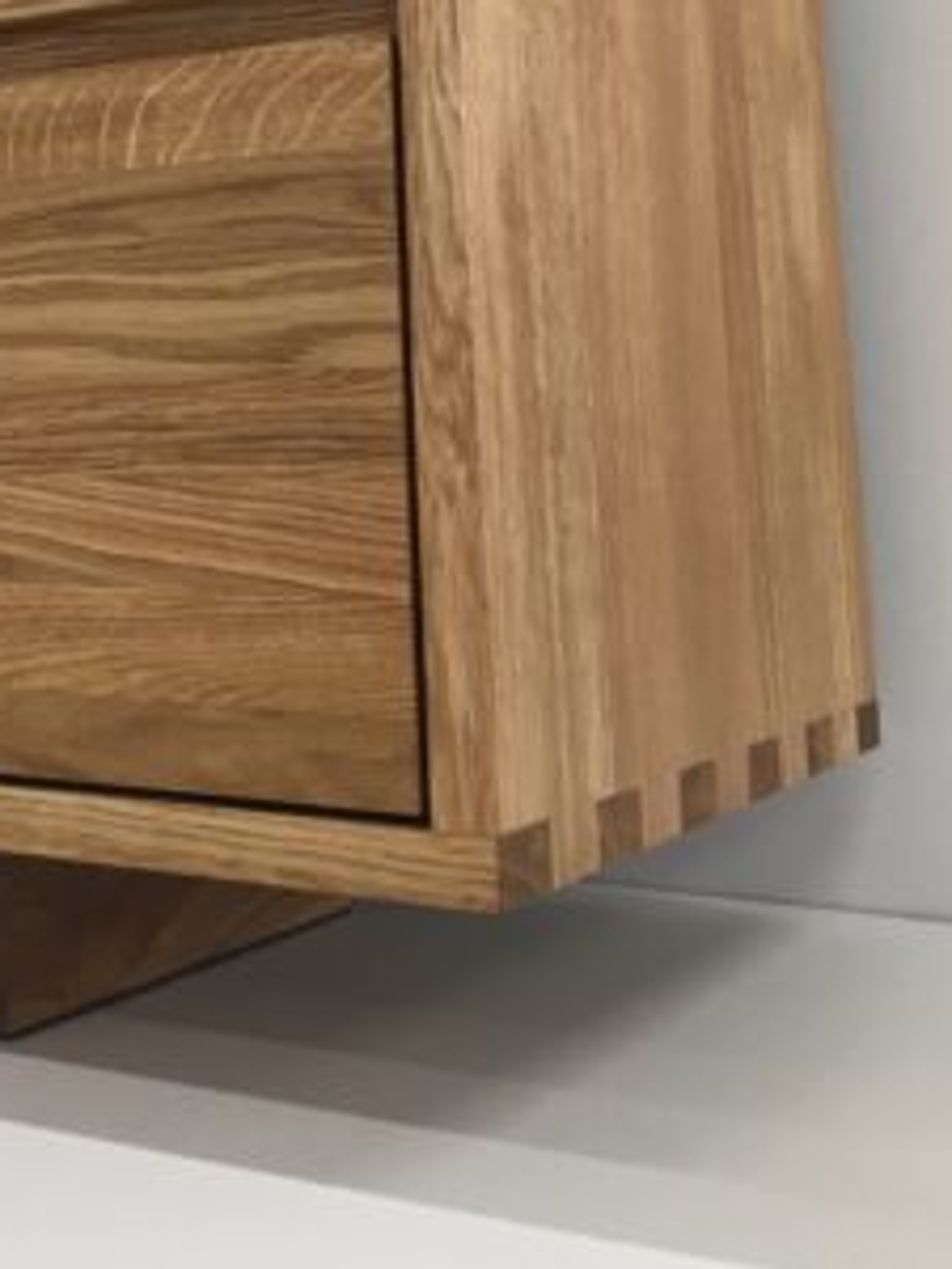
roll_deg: -0.1
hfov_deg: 24.2
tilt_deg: +11.9
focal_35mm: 58
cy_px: 51
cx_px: 17
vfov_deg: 31.2
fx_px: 2127
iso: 40
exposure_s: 1/33
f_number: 2.2
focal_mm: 4.15
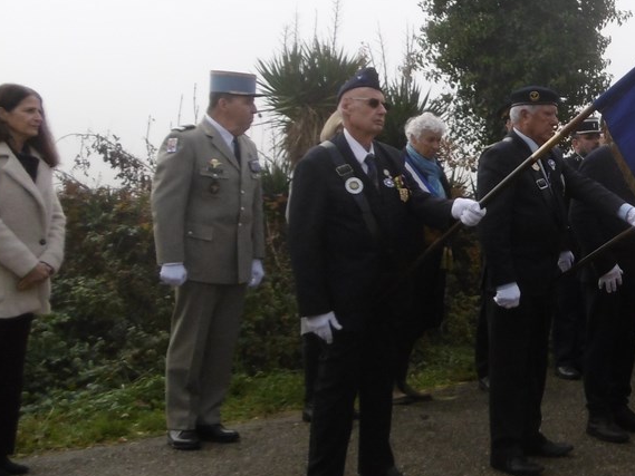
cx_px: 733
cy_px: 221
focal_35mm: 59
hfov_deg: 28.9
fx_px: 1083
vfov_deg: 24.8
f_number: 3.1
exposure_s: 1/400
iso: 100
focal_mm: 4.3
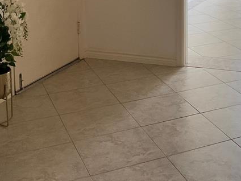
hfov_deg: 26.5
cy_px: -35
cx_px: 231
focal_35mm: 70
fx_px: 487
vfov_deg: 19.8
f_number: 1.8
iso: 64
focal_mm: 3
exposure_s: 1/120
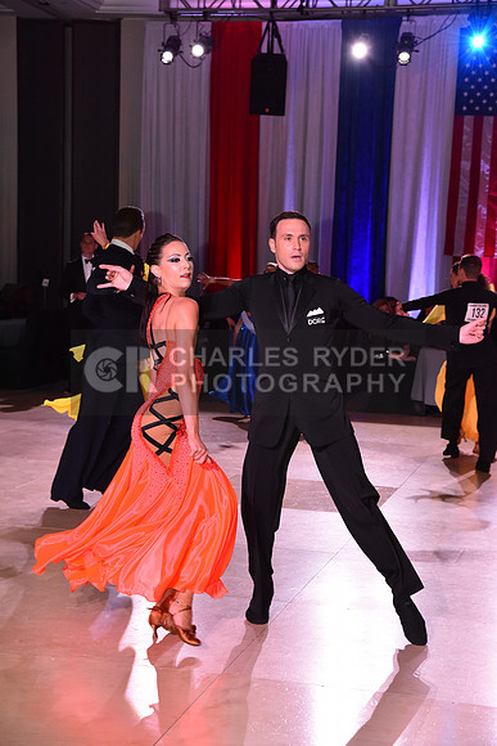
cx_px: 248
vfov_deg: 30.5
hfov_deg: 20.6
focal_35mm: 66
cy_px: 373
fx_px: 1366
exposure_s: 1/320
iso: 2500
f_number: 7.1
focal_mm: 66
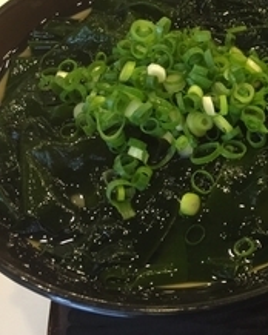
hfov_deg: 22.3
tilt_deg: -55.0
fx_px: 645
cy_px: 150
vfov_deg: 29.1
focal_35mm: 65
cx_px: 286
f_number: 2.2
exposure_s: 1/30
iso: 160
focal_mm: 4.15
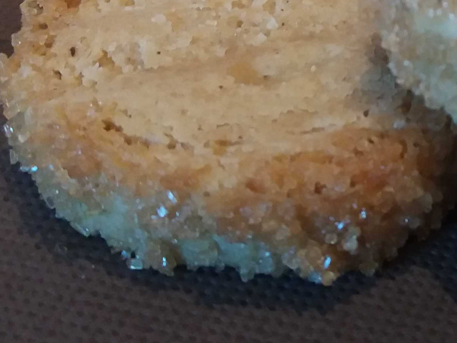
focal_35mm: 87
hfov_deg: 21.9
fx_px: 1148
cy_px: -87
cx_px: 420
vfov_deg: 16.2
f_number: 1.9
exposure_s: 1/17
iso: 160
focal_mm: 3.7
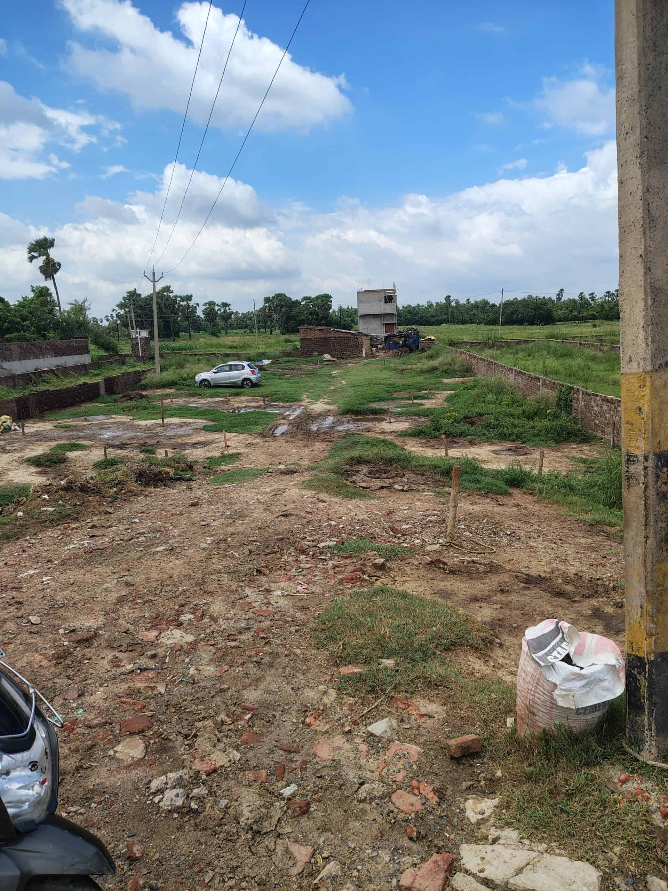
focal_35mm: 24
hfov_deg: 56.8
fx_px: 618
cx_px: 334
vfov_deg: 71.6
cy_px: 446
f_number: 1.8
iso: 100
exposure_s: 1/1639
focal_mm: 5.56
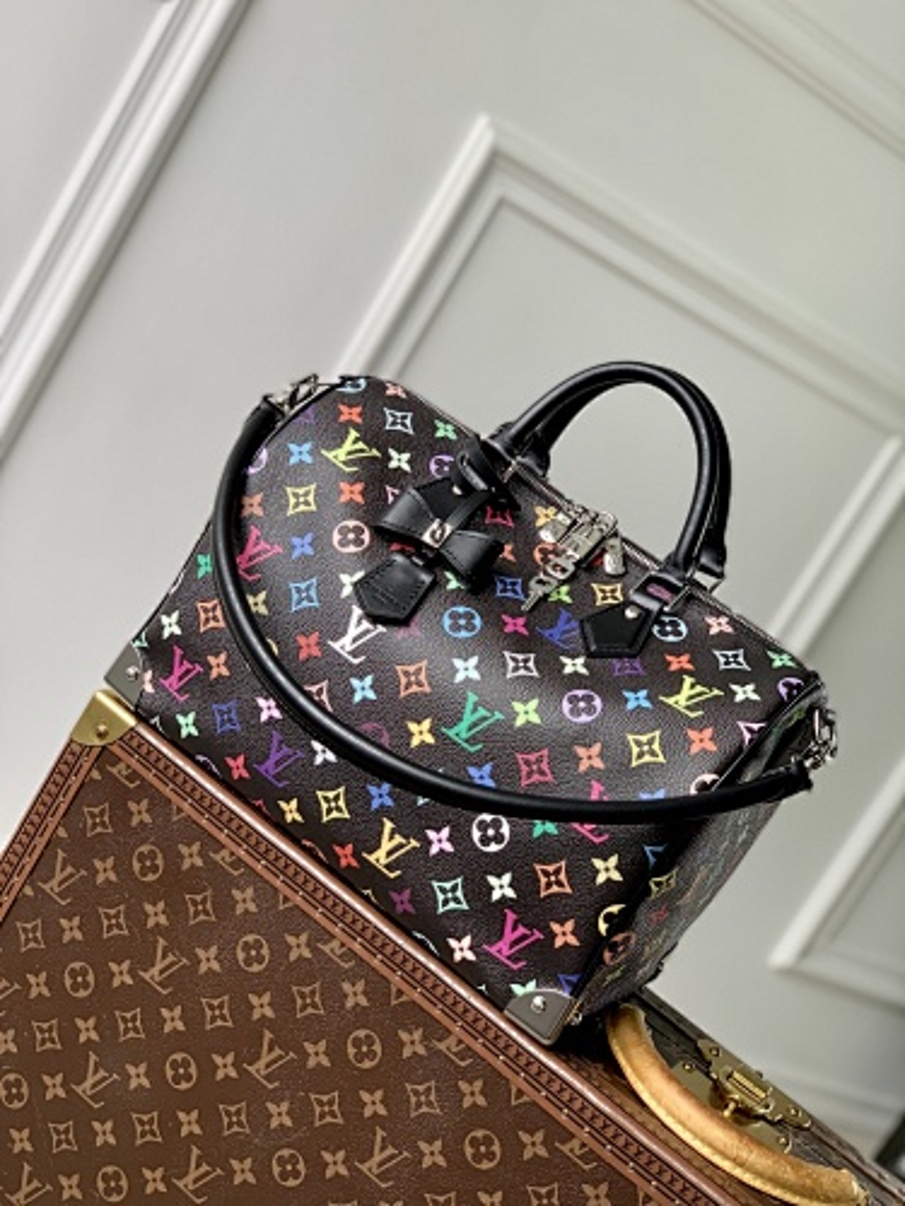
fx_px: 1813
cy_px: 603
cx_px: 452
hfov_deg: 28.0
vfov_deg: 36.8
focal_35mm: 52
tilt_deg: -10.4
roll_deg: -31.2
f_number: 2.4
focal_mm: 6
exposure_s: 1/122
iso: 25
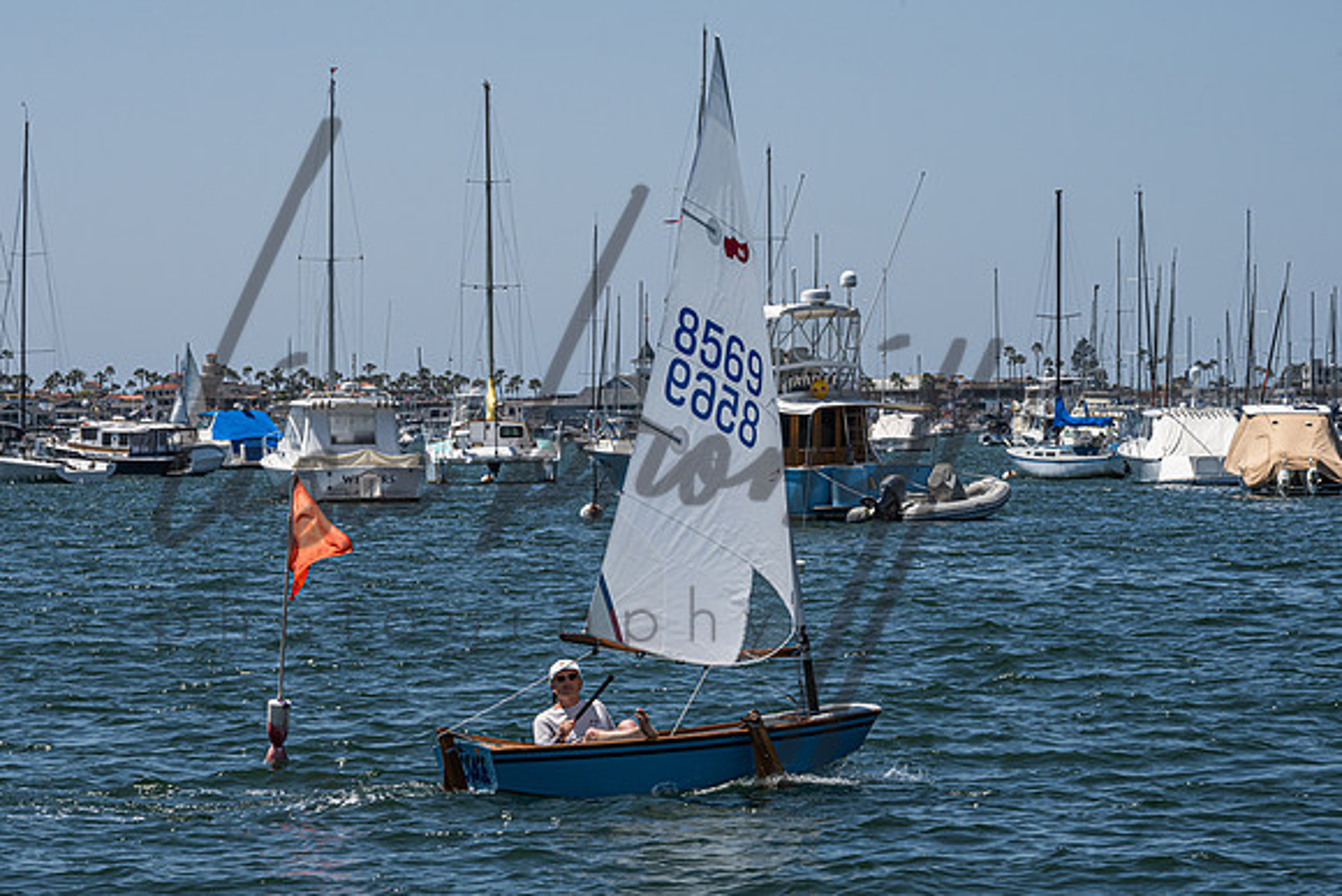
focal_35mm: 151
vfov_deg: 9.1
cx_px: 553
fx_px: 5640
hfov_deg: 13.6
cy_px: 516
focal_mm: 115
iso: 250
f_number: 18
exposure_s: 1/400
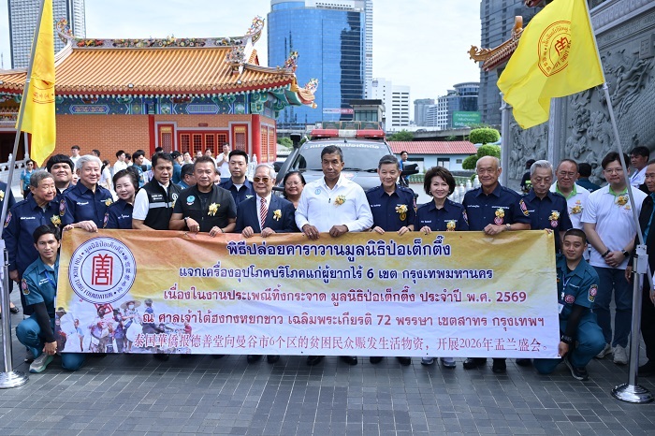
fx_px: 618
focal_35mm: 34
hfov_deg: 55.8
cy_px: 218
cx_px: 328
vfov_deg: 38.8
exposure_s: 1/1250
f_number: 5.6
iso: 500
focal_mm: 34
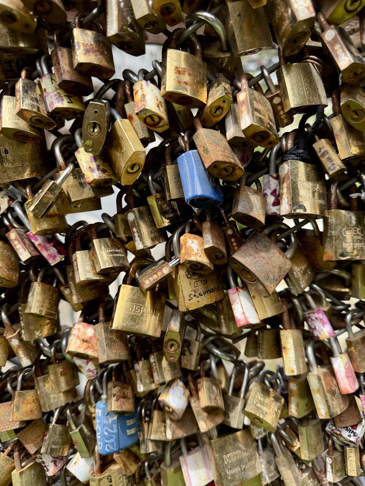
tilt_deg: -19.7
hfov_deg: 56.8
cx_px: 182
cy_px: 243
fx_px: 337
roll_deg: -3.2
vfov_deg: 71.6
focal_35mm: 24
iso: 100
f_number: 1.78
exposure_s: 1/1553
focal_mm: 6.76
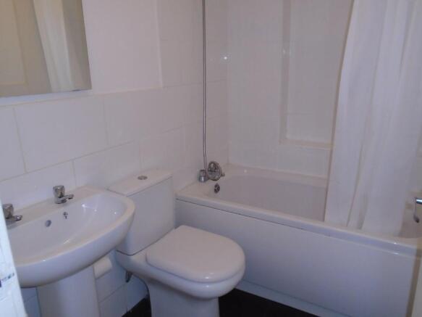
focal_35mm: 26
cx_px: 211
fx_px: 317
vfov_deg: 53.0
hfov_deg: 67.3
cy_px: 158
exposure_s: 1/30
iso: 400
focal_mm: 4.6
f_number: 8
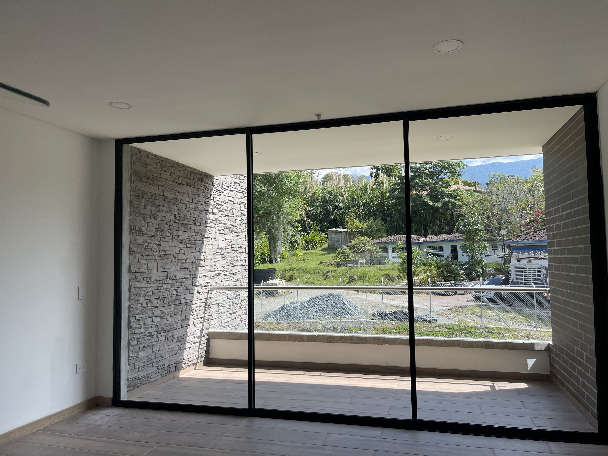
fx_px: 439
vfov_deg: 54.9
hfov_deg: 69.4
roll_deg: +0.6
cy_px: 228
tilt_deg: +3.2
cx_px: 304
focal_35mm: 25
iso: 32
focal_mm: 5.1
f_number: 1.6
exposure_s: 1/1420
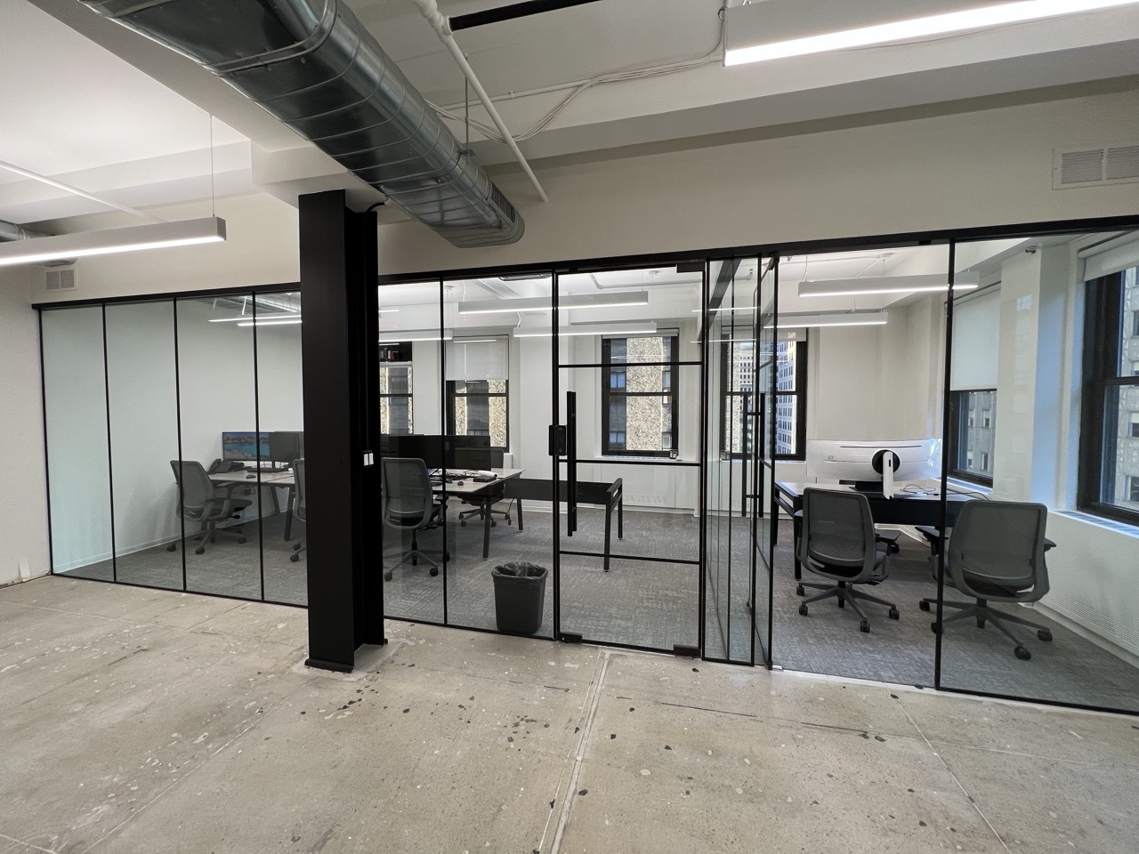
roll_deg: +0.6
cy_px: 427
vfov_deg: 89.9
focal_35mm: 13
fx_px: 428
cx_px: 570
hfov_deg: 106.2
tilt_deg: -2.5
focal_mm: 1.57
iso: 100
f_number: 1.8
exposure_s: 1/120
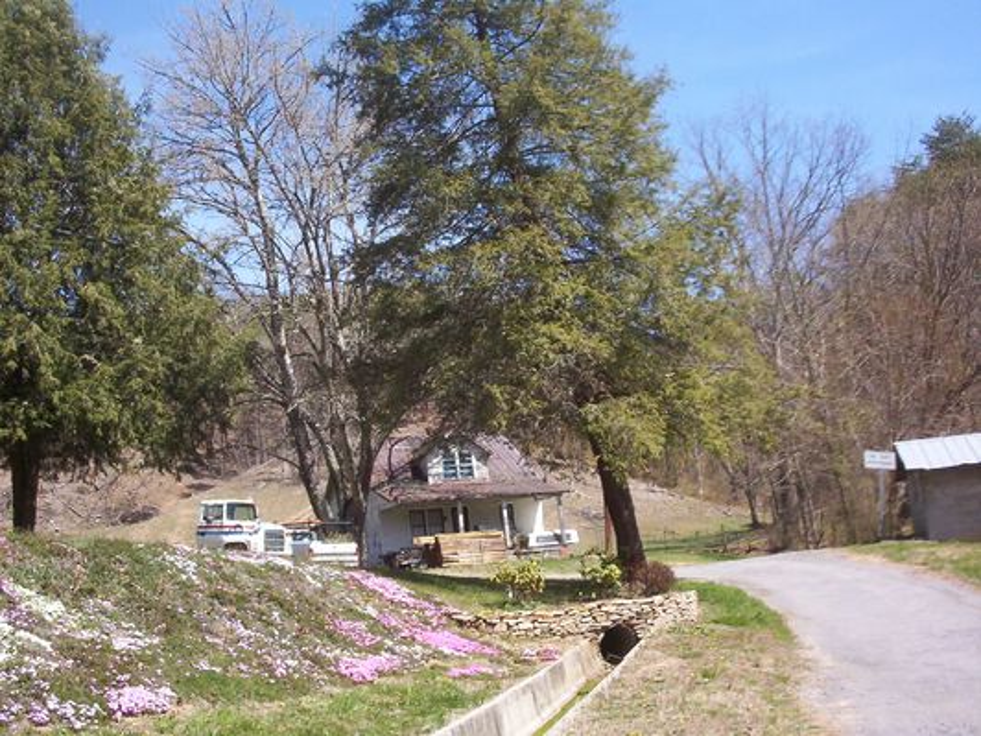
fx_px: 1105
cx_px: 490
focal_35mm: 39
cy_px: 368
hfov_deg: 47.9
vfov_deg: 36.8
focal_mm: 6
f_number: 4.5
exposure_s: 1/397
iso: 100
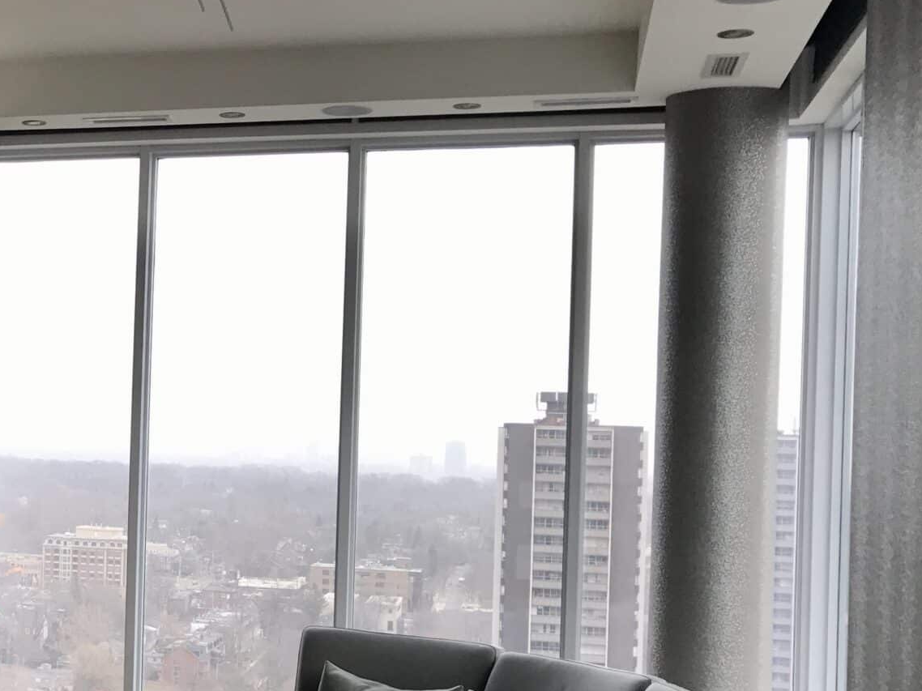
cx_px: -73
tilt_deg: +0.0
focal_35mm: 63
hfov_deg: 28.2
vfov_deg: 23.2
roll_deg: -1.5
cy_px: 446
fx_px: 1678
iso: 20
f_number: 1.8
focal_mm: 3.99
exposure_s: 1/143
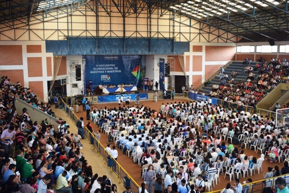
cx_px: 144
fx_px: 289
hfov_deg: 53.1
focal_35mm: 36
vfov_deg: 36.9
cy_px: 96
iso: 400
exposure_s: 1/80
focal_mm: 24
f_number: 4.5
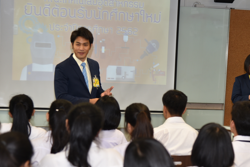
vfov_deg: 11.3
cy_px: 114
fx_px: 841
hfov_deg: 16.9
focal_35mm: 121
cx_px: 144
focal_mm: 70
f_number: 4
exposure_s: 1/30
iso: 140
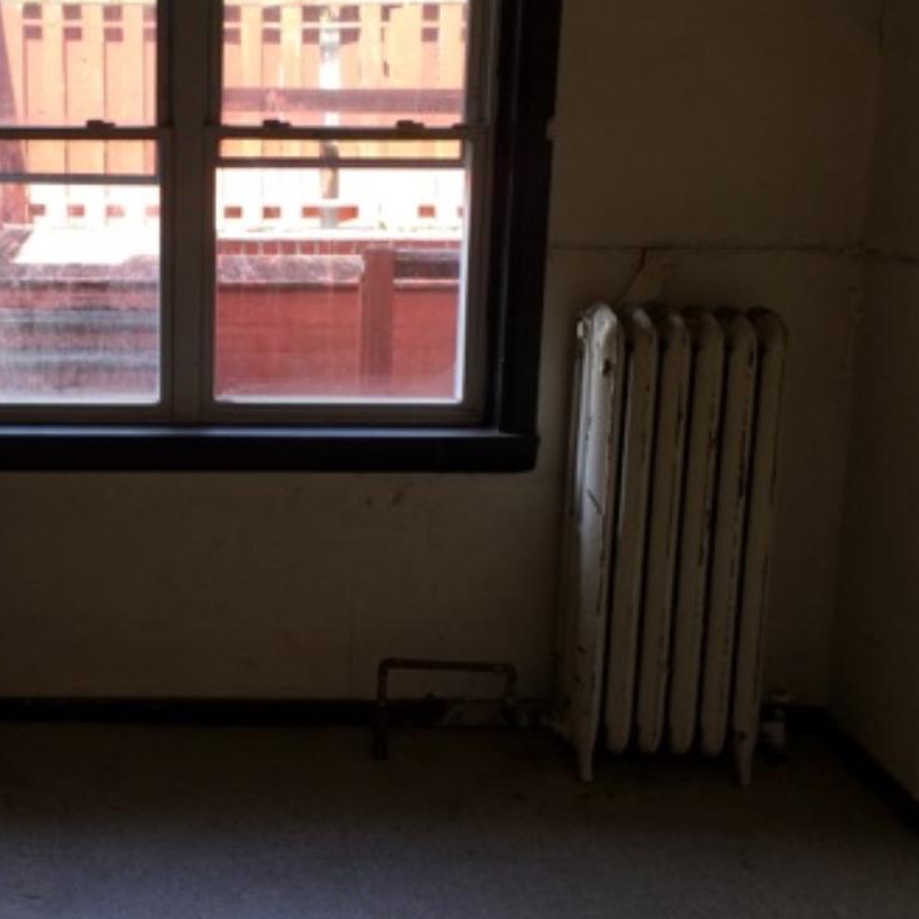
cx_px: 191
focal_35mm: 50
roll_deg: -1.3
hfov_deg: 33.1
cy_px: 350
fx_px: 1502
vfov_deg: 33.9
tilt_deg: -8.6
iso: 25
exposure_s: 1/60
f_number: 2.2
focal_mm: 4.15
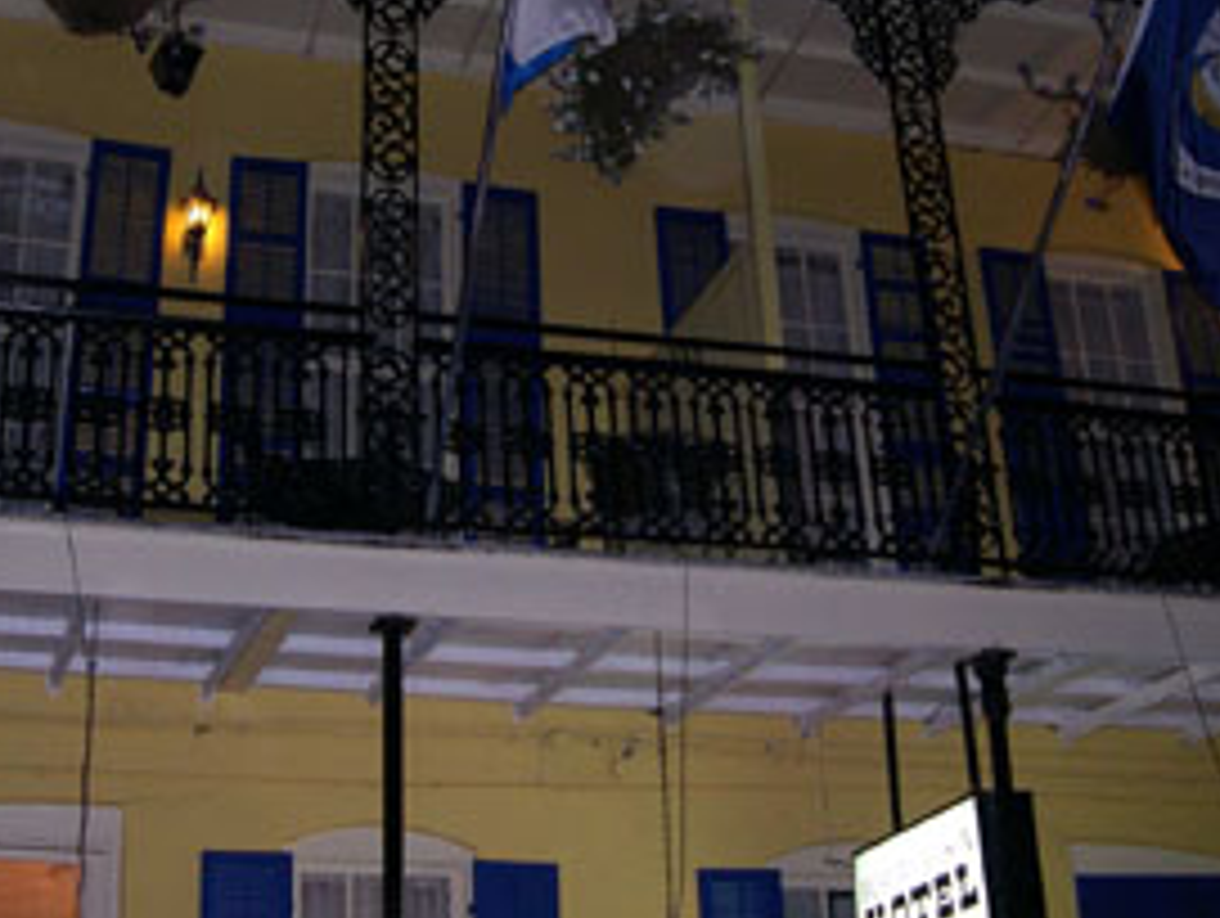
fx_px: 1976
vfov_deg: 26.1
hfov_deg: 34.3
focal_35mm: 56
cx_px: 549
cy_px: 333
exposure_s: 1/60
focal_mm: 8
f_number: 2.8
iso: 400
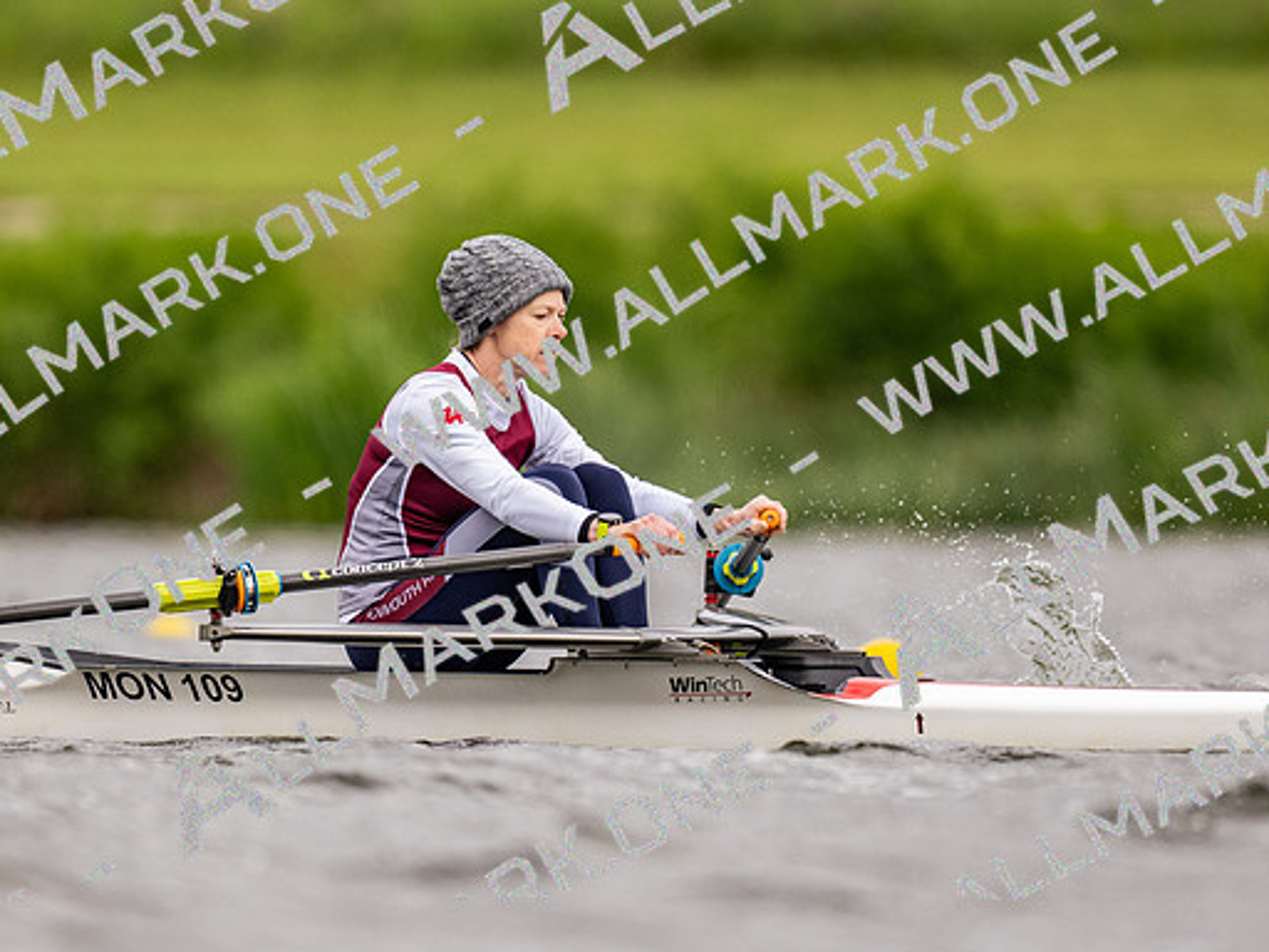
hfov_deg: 2.0
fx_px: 35926
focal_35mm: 980
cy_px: 476
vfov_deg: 1.5
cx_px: 677
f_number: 4
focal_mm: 600
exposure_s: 1/2500
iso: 560
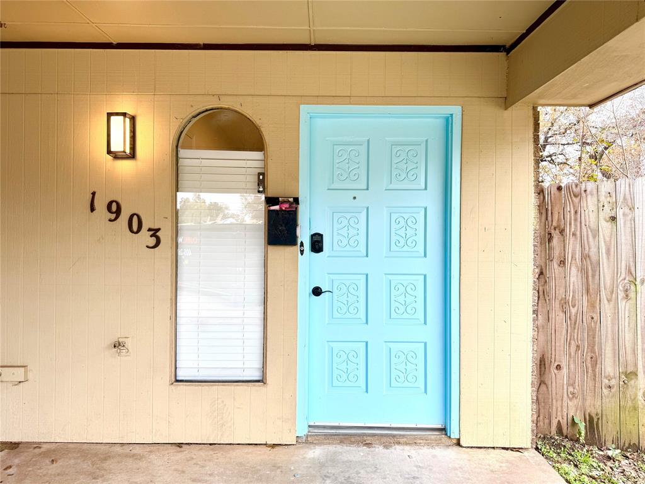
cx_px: 322
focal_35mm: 24
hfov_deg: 71.6
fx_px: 447
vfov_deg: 56.8
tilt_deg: -0.2
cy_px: 242
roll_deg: +0.0
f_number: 1.78
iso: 80
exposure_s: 1/233
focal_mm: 6.76
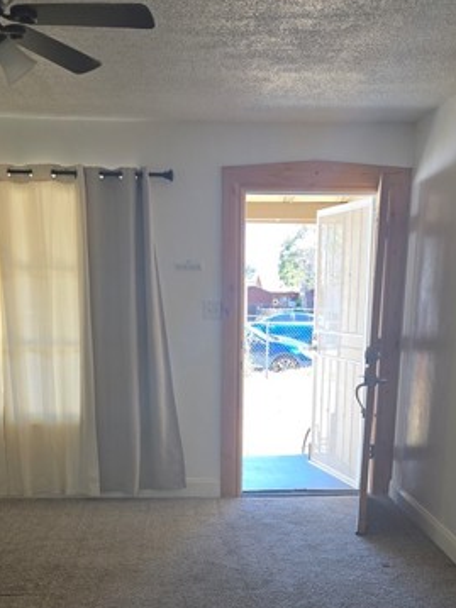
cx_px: 241
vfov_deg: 44.2
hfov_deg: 35.1
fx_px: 721
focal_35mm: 41
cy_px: 461
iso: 40
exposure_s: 1/180
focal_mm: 5.4
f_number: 1.8
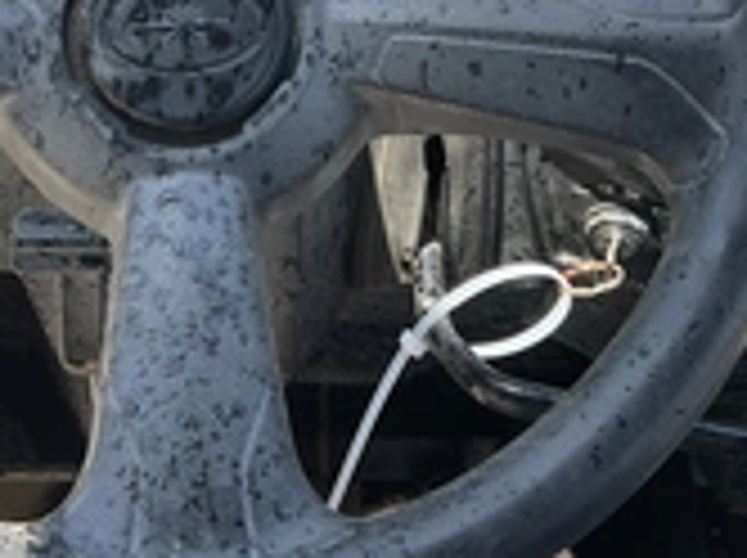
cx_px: 184
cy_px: 27
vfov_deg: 20.4
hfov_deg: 27.4
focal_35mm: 70
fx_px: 1508
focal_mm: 3
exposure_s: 1/446
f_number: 1.8
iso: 25
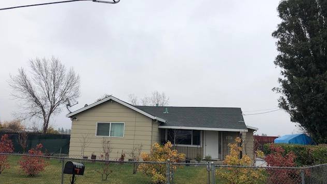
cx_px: 161
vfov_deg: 37.7
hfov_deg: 62.6
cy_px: 99
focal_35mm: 31
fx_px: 269
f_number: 1.8
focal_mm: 3.99
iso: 20
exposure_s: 1/1000
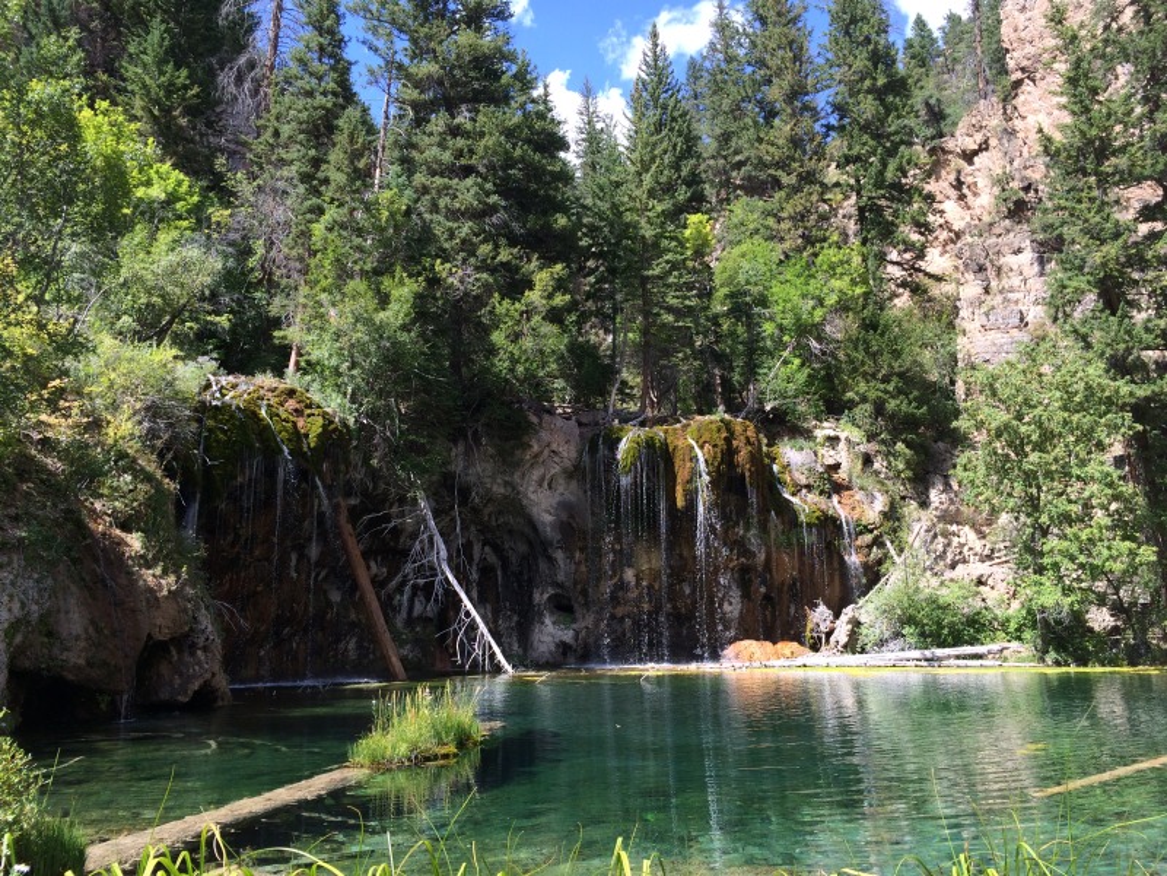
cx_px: 584
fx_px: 978
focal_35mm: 29
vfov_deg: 48.2
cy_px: 438
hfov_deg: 61.7
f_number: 2.2
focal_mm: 4.15
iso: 32
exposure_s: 1/612
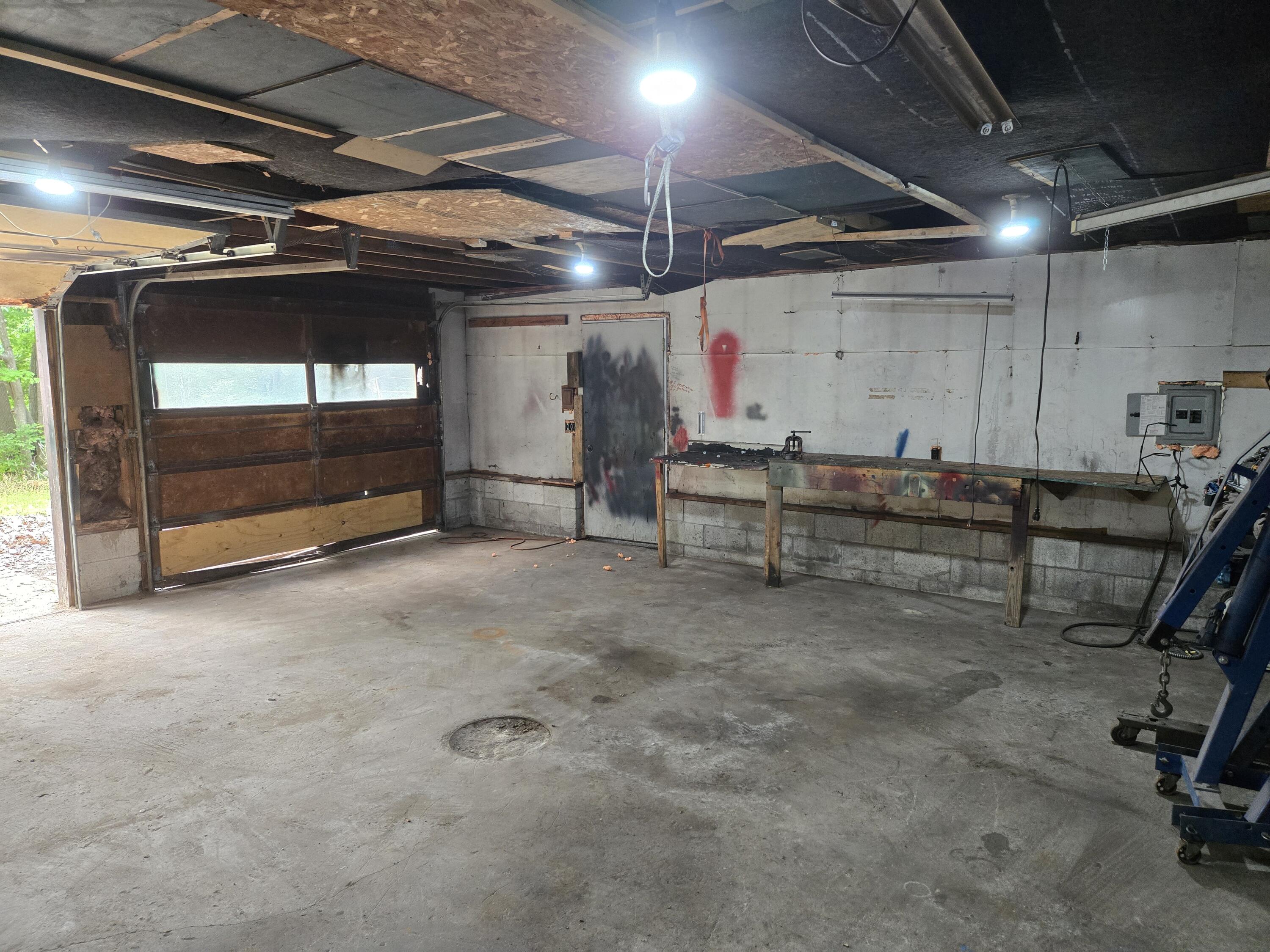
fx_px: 844
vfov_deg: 58.9
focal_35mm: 23
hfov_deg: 73.9
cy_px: 476
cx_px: 635
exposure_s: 1/120
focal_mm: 5.4
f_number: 1.8
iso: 640
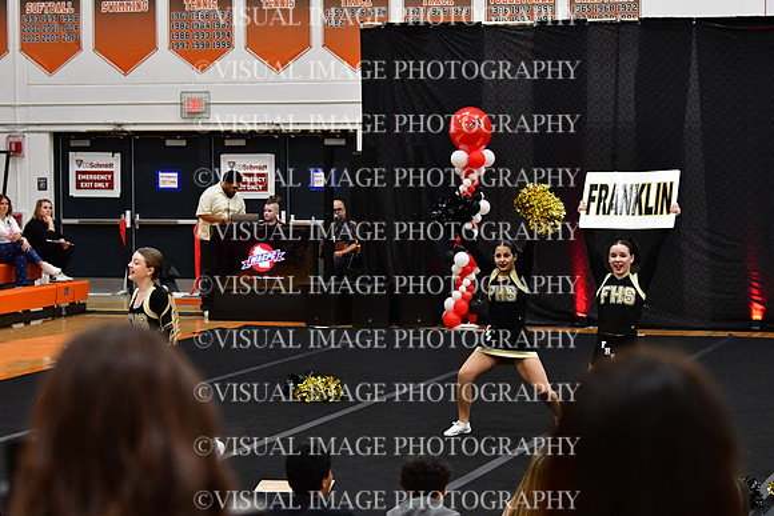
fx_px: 2322
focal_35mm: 108
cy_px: 258
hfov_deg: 18.9
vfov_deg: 12.7
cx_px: 387
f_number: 4
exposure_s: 1/500
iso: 4000
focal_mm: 72
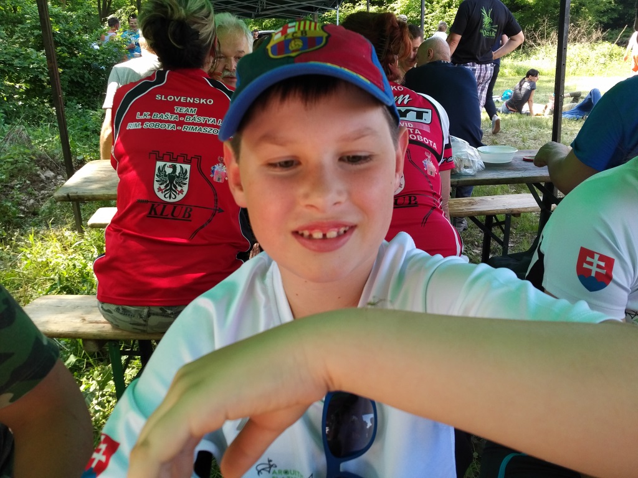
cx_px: 319
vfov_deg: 51.4
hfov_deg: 65.3
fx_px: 498
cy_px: 239
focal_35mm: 27
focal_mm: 4.75
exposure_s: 1/120
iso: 78
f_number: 2.2
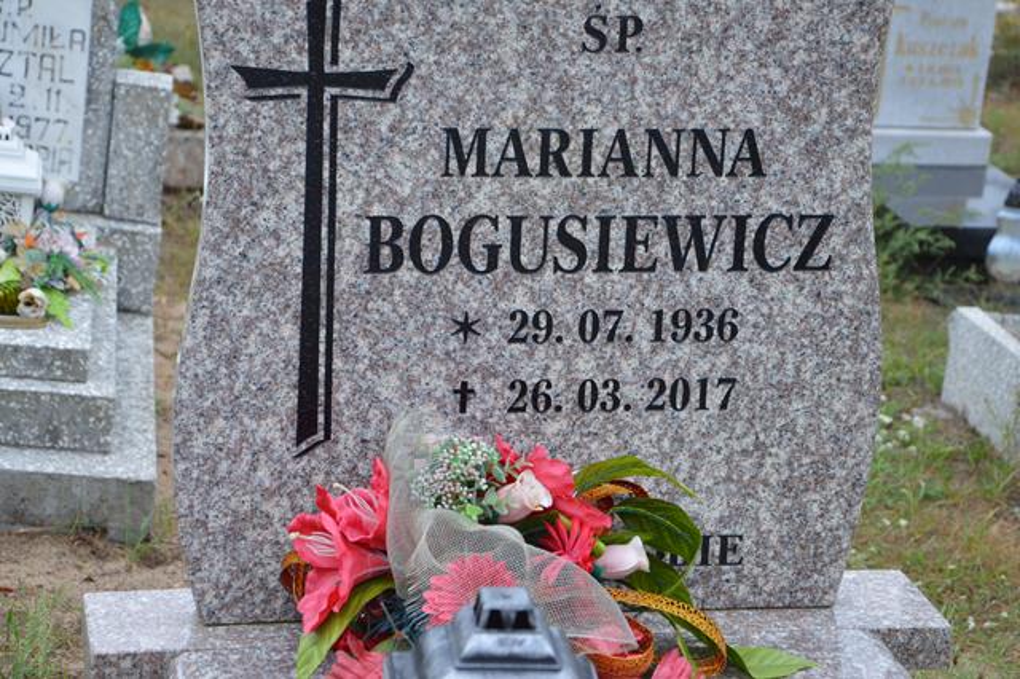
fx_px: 2634
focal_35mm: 93
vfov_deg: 14.7
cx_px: 510
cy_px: 340
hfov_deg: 21.9
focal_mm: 62
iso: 220
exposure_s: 1/125
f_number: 5.6
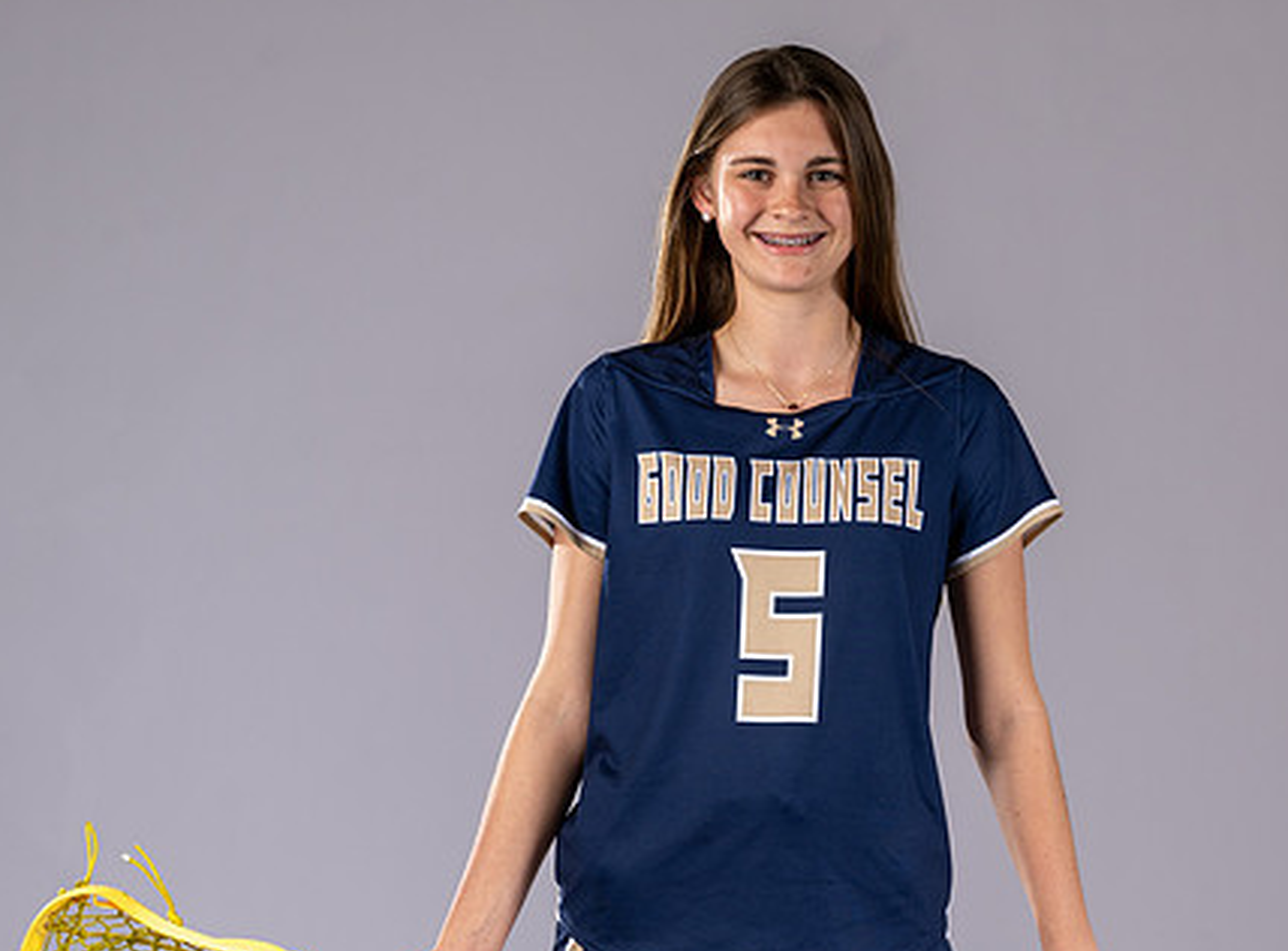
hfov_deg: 12.3
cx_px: 815
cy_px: 612
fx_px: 5994
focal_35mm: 162
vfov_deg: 9.1
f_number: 6.3
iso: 250
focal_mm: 95
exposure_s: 1/200
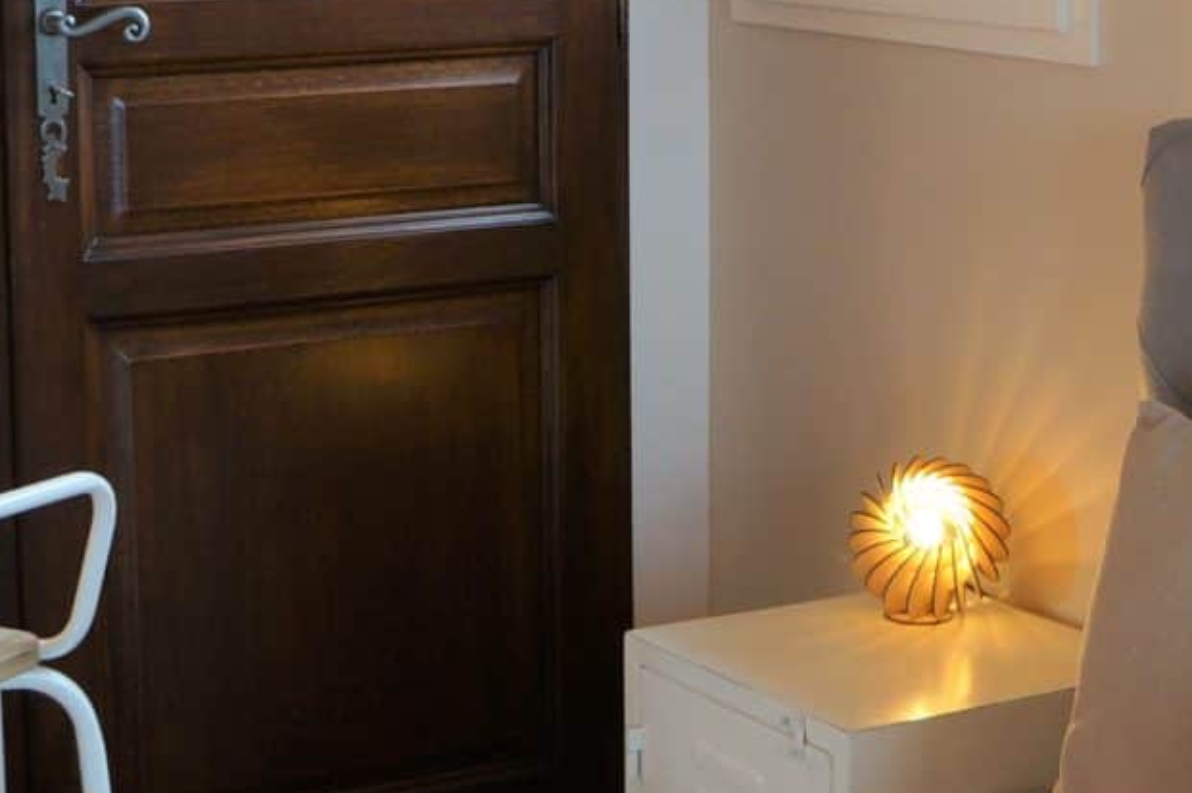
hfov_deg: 22.5
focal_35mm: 89
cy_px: 218
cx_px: 998
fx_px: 2944
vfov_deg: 15.3
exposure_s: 1/60
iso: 400
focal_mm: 18
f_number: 4
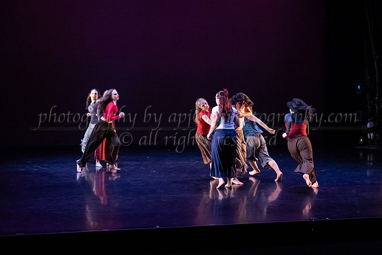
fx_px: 670
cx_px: 226
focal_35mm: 63
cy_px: 87
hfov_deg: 31.7
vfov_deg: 21.5
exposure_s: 1/400
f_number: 4
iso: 4000
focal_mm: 44
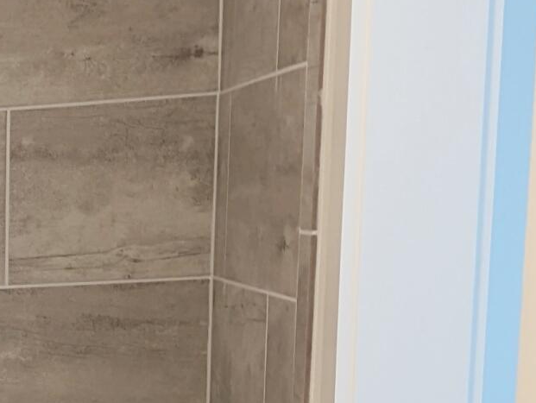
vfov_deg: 12.3
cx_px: -535
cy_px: 579
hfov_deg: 14.2
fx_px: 1798
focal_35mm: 116
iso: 78
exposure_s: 1/30
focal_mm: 6.81
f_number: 1.85
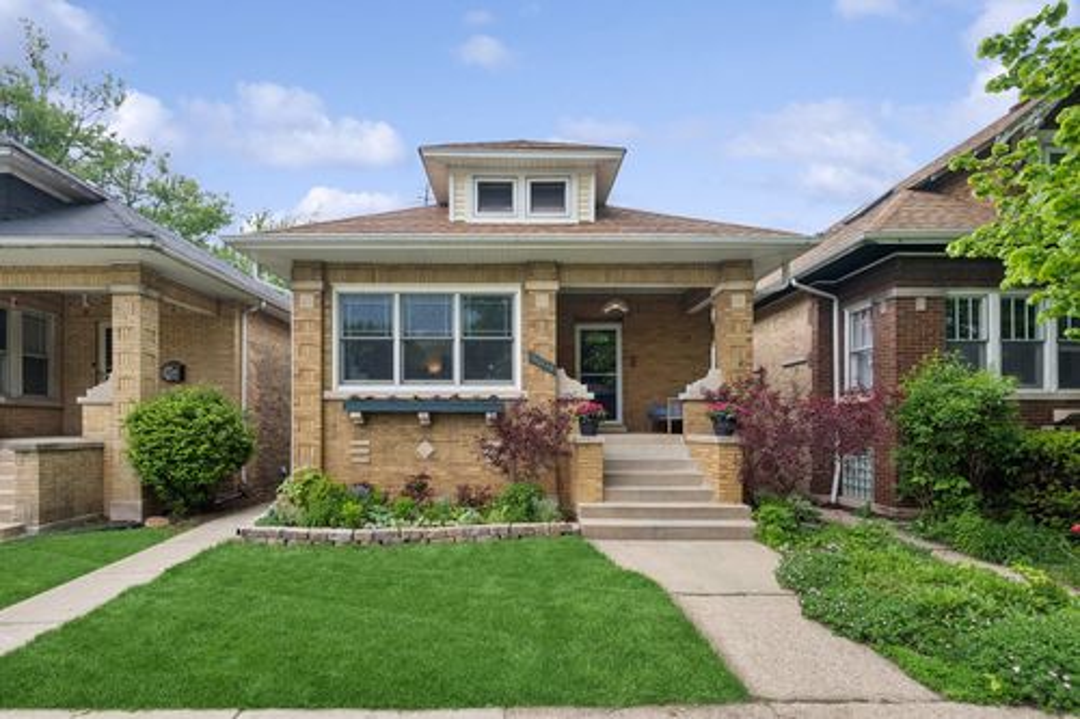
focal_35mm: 16
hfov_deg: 96.8
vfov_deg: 73.7
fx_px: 480
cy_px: 360
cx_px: 540
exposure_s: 1/320
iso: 500
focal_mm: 16
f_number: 8
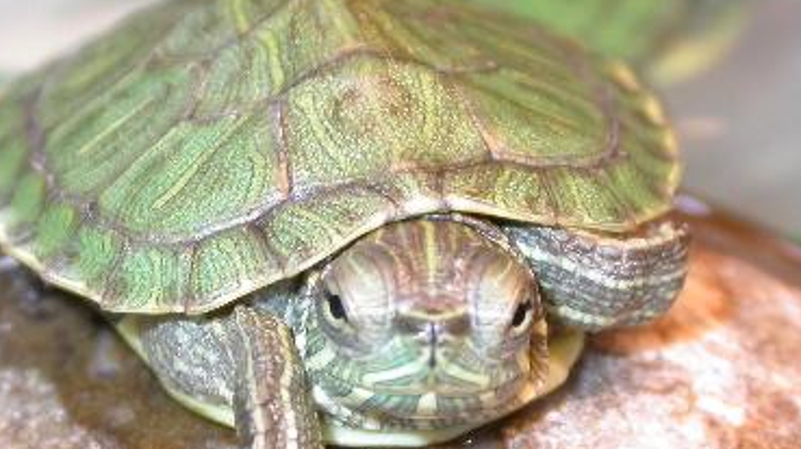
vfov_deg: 6.3
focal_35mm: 193
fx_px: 4097
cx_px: 323
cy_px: 230
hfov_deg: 11.2
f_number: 4.7
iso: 100
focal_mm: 28.2
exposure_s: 1/60.3
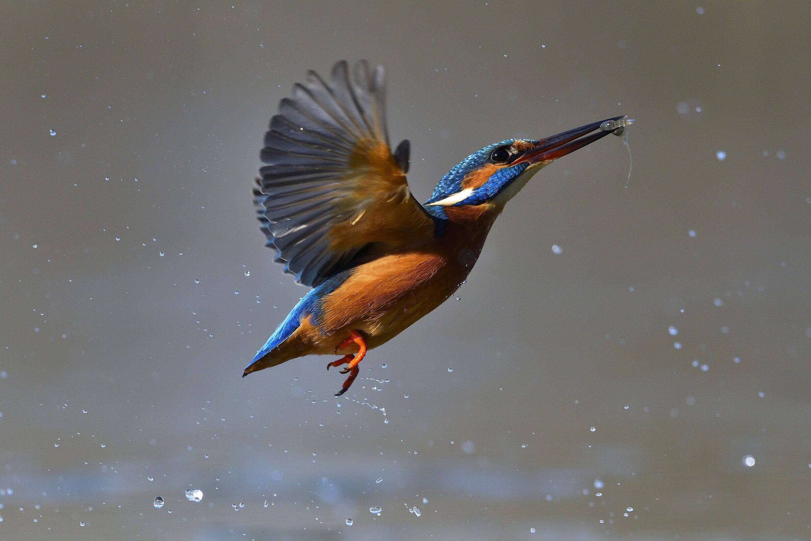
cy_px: 270
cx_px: 406
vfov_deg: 2.3
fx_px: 13516
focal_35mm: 600
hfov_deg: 3.4
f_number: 5.6
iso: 640
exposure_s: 1/6400
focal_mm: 400
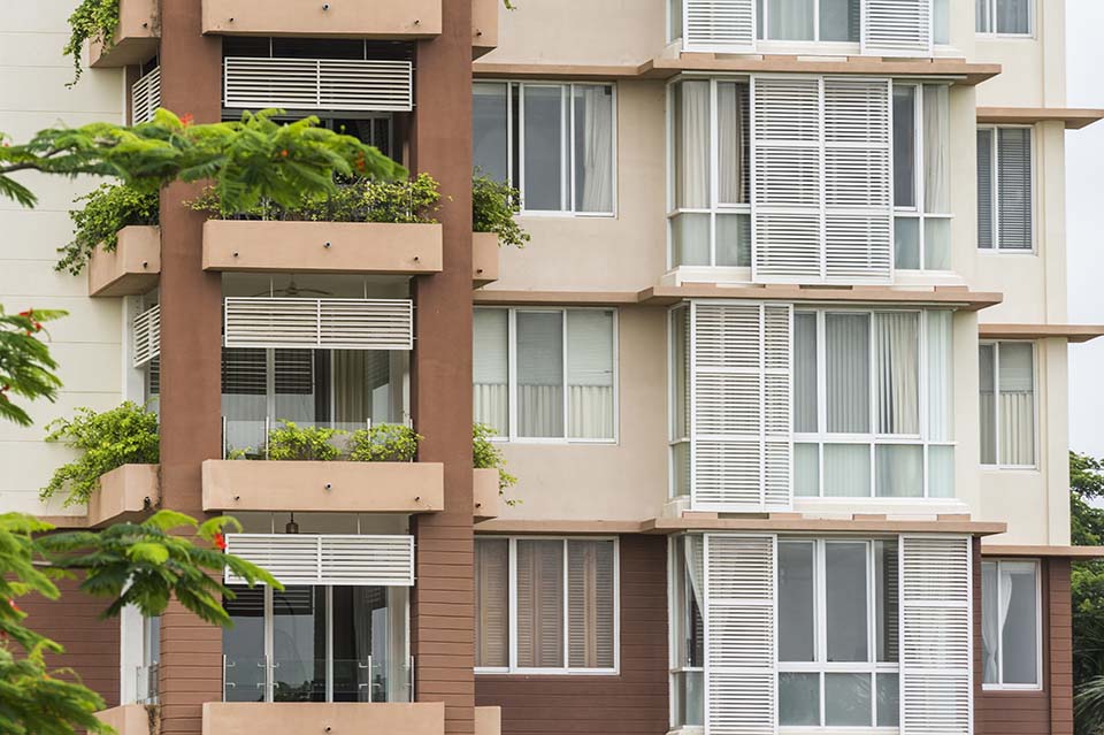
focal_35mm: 200
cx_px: 552
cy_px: 368
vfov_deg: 6.9
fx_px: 6130
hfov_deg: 10.3
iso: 200
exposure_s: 1/250
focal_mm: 200
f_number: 11
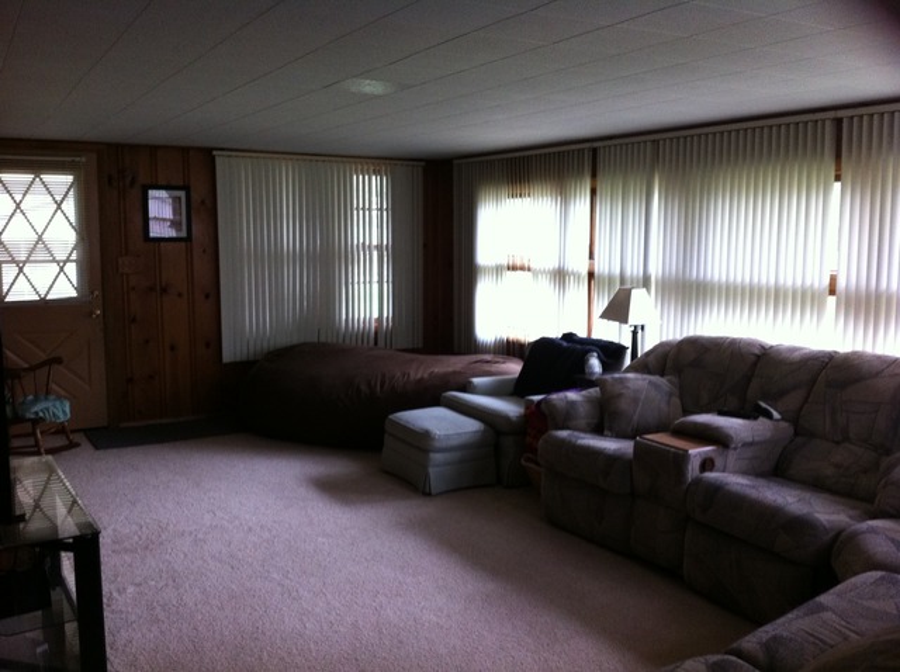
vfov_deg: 40.6
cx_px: 450
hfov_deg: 52.7
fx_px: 909
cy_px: 336
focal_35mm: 35
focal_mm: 3.85
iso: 200
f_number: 2.8
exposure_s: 1/15
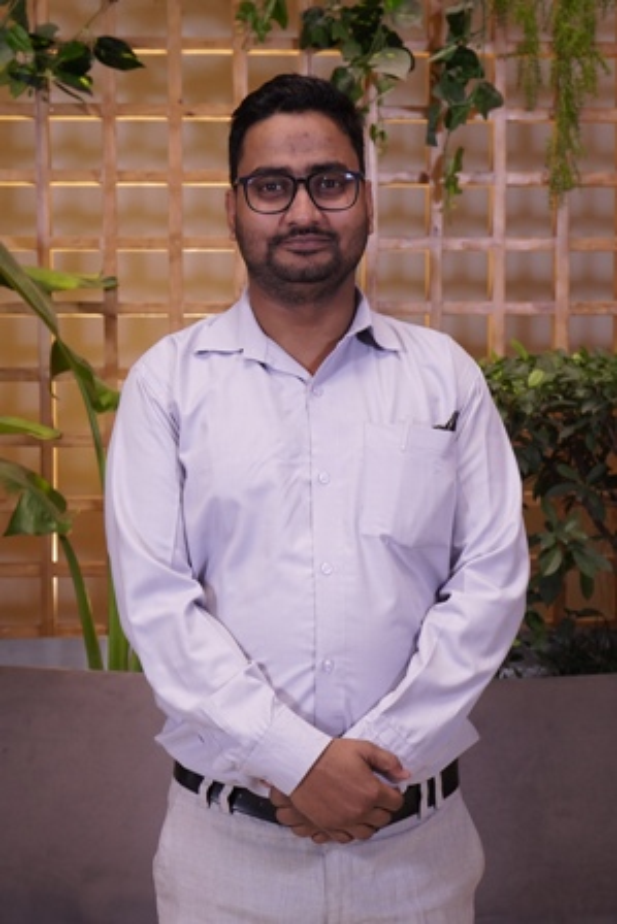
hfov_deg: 18.9
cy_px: 462
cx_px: 308
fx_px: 1849
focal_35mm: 72
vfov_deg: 28.1
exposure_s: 1/125
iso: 1250
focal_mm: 48
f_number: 6.3
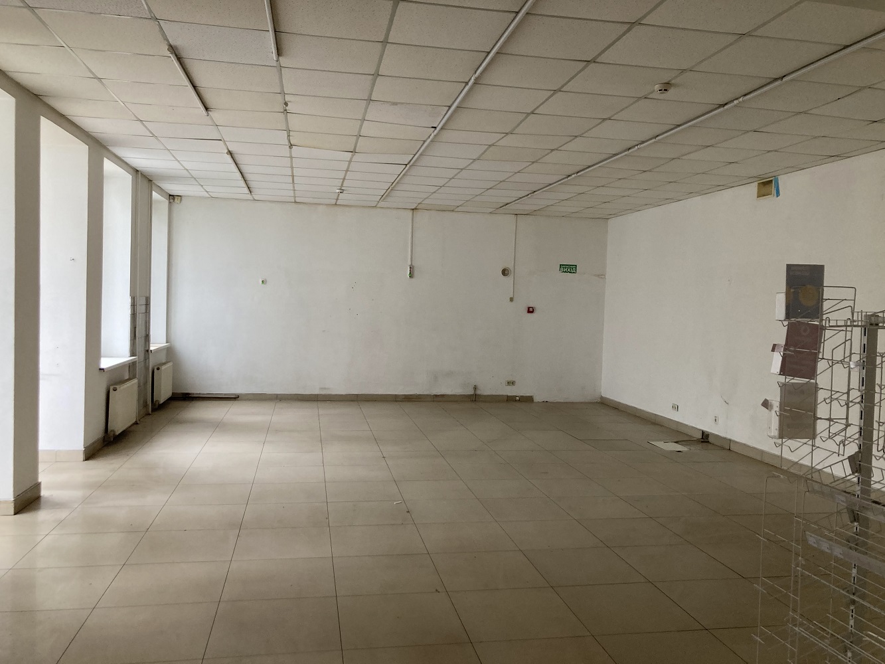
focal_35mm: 28
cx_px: 442
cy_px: 332
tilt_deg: -2.6
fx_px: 716
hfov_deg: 63.4
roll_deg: -0.1
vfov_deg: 49.8
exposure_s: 1/80
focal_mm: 3.99
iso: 80
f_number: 1.8
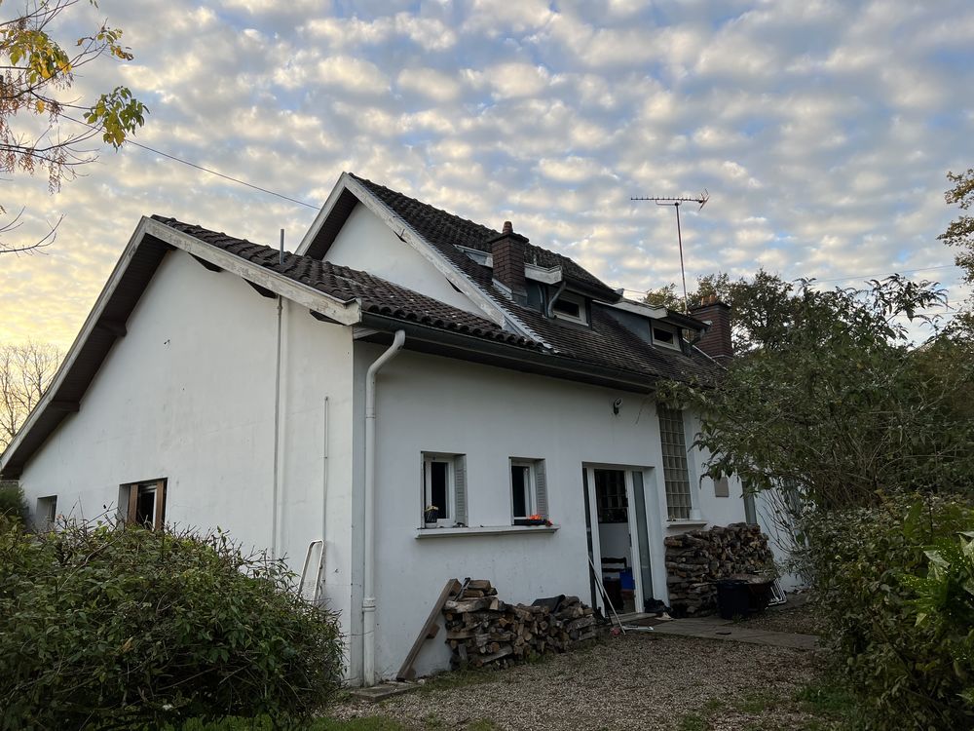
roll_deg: +2.3
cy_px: 366
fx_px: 732
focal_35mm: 26
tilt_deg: +12.5
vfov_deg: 53.1
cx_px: 487
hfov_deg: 67.3
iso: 50
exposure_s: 1/780
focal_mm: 5.7
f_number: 1.5
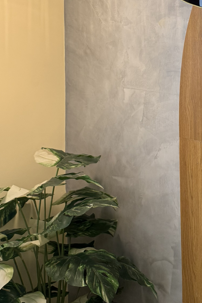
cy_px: -8
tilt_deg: +0.2
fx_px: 530
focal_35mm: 63
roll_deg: +1.2
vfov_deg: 29.5
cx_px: 189
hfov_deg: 21.0
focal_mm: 6.76
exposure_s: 1/103
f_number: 1.78
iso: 200
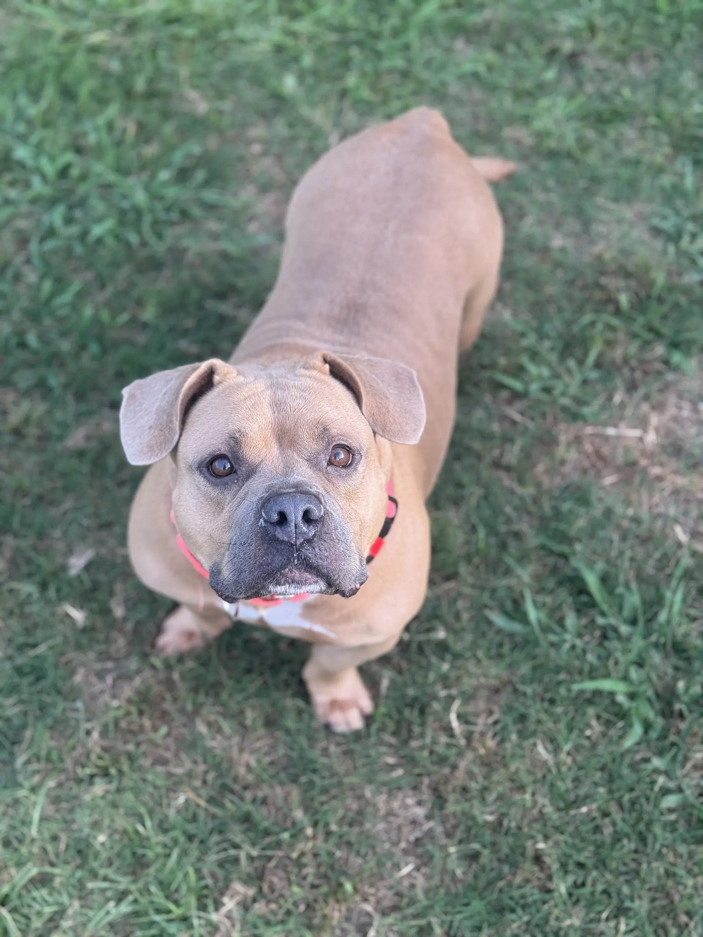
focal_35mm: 48
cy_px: 468
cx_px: 352
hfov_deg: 30.3
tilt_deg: -47.1
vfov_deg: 39.7
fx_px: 1300
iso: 64
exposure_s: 1/731
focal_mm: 6.76
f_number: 1.78
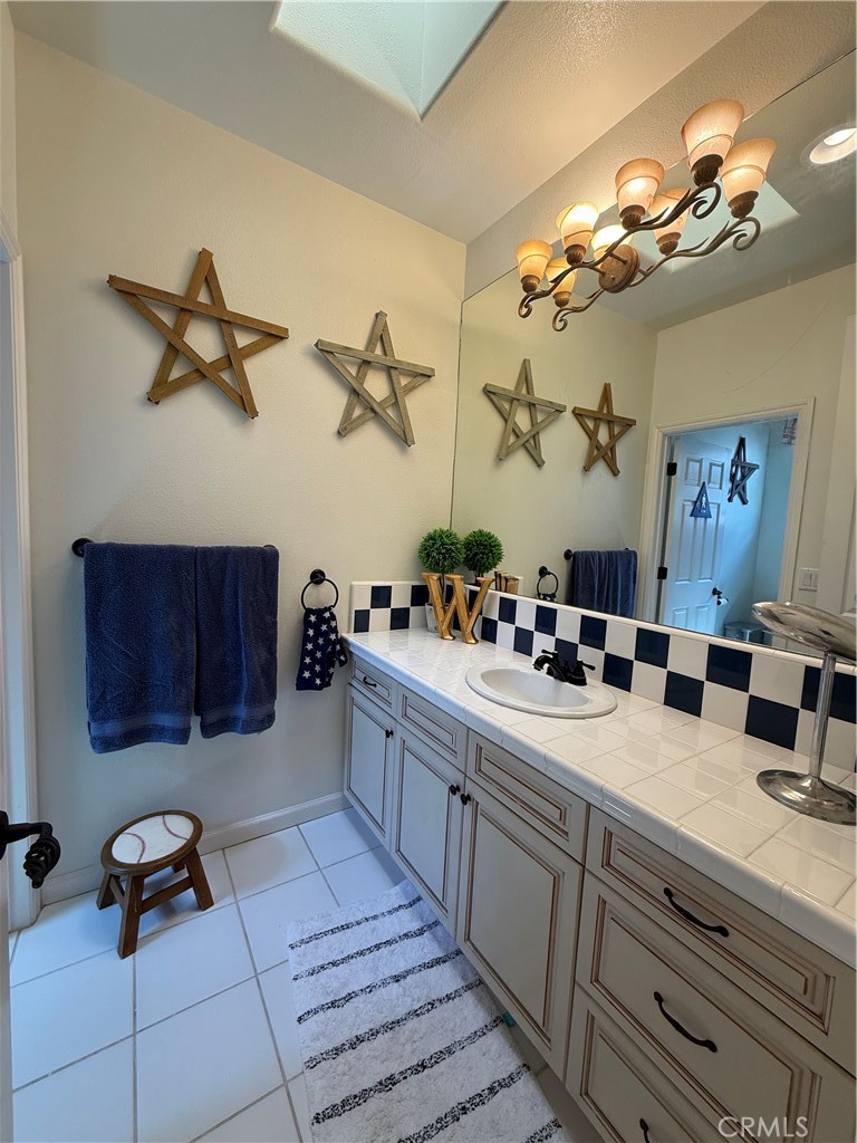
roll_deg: -2.8
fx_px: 462
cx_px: 428
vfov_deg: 102.1
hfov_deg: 85.7
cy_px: 572
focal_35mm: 14
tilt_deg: -4.3
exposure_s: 1/120
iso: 125
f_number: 2.2
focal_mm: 2.22
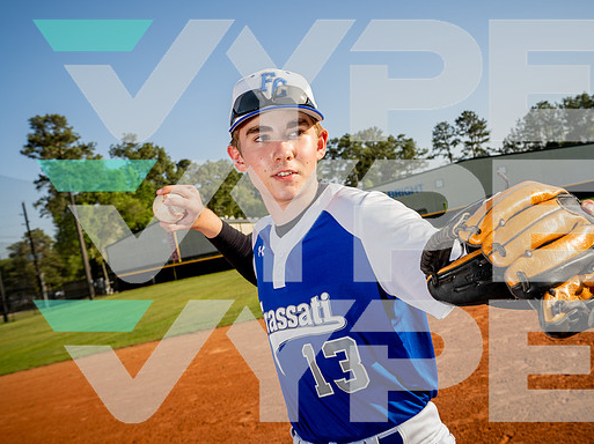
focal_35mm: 37
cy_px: 221
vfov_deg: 38.6
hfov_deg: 50.1
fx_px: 634
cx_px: 331
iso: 200
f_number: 8
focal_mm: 34
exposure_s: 1/250
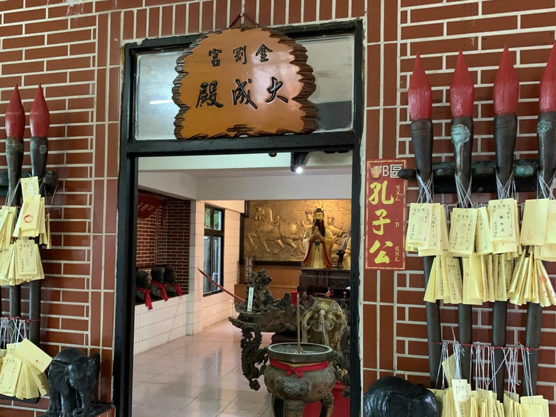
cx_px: 265
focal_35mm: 33
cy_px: 235
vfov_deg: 42.9
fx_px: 530
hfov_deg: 55.3
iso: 400
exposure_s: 1/30
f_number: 1.8
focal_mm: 4.25
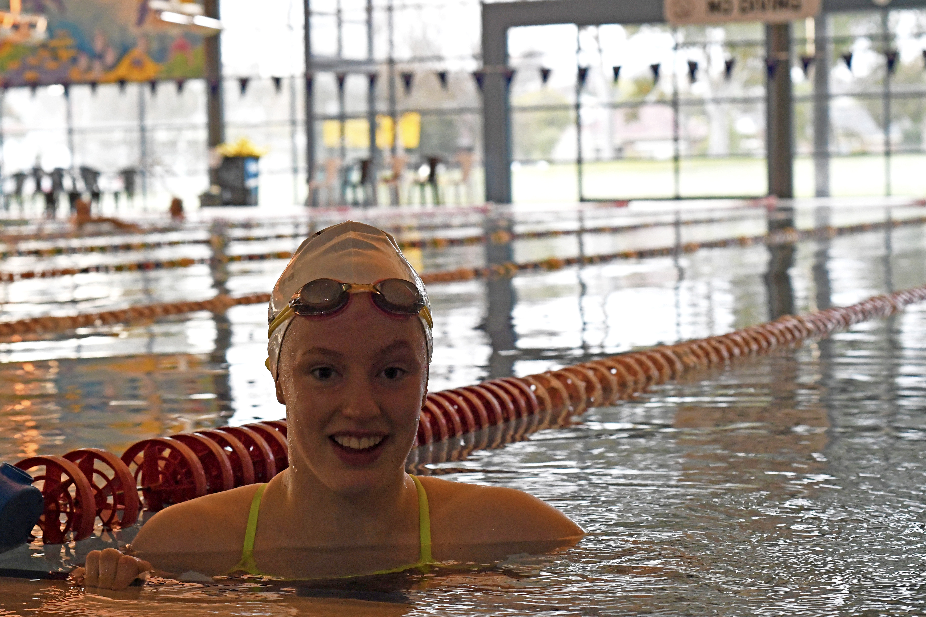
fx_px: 1929
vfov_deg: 18.2
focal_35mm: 75
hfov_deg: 27.0
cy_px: 308
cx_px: 463
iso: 3200
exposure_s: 1/320
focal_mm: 50
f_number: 5.6
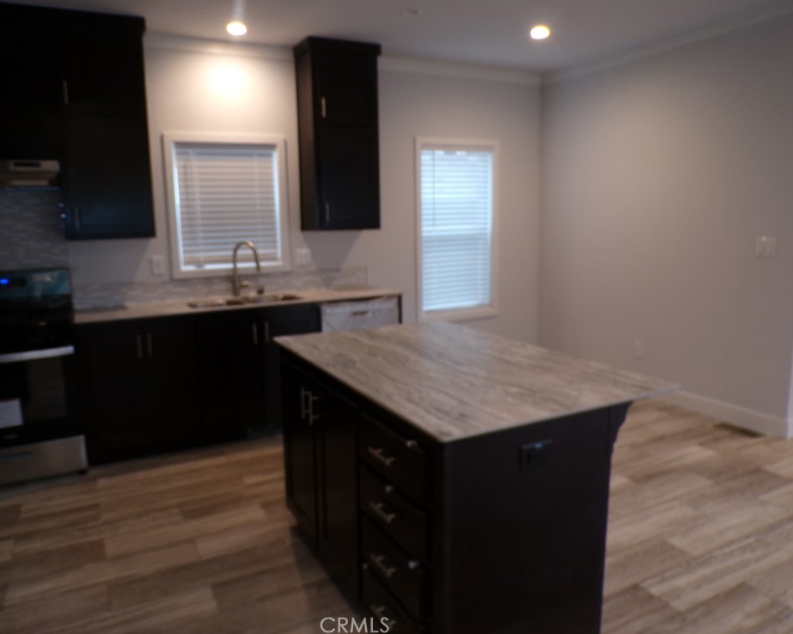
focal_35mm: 26
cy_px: 308
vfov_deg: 54.9
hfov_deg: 65.9
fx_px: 610
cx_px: 365
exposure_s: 1/18
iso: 200
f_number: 3
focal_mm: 4.3
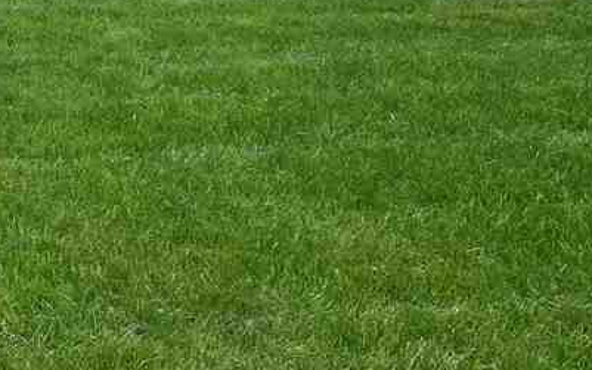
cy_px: -255
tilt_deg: -3.6
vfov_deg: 13.6
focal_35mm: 88
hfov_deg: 21.3
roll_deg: +0.1
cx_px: -182
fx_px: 1420
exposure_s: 1/190
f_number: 1.8
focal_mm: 4.25
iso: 32
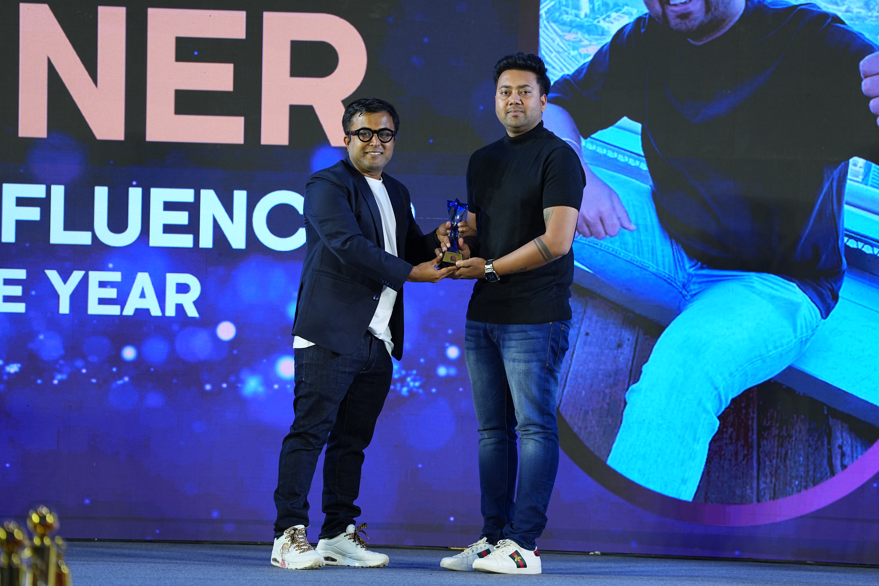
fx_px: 4273
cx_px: 440
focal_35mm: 175
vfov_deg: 7.8
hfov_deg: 11.7
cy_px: 293
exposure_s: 1/160
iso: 640
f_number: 3.5
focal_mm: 175
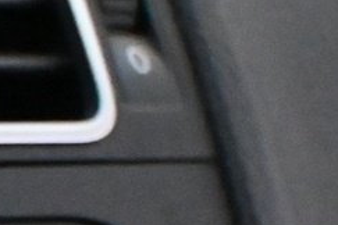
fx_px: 2253
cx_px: -690
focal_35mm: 240
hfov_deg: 7.5
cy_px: 526
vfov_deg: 5.5
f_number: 4.2
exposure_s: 1/125
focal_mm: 24
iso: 12800
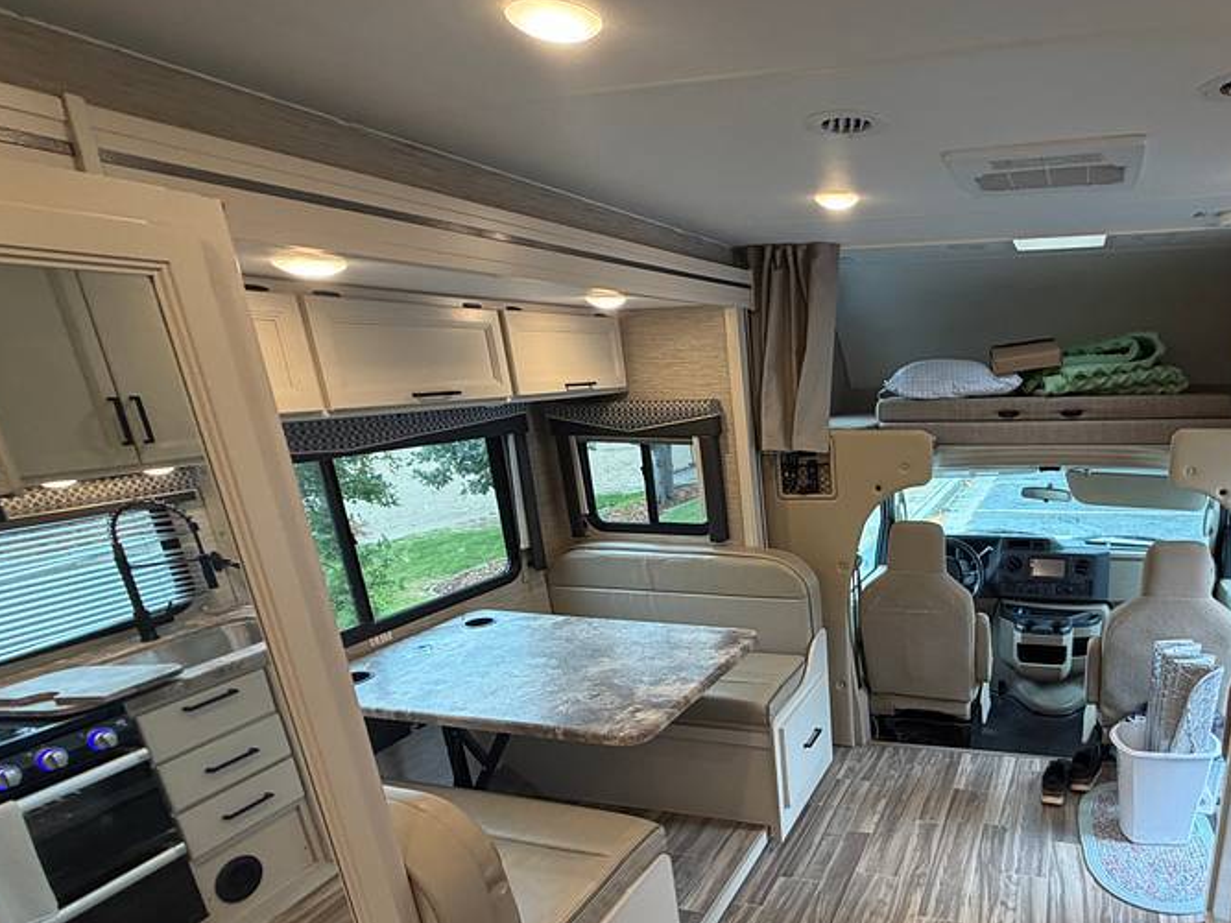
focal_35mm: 21
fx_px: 747
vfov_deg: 62.0
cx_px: 902
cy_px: 611
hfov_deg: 74.1
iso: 320
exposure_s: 1/121
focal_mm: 2.22
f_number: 2.2
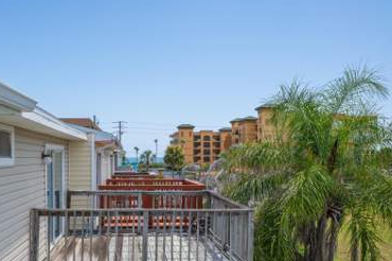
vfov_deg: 37.6
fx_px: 381
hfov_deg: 54.2
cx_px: 163
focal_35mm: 35
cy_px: 163
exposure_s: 1/320
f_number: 8
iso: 125
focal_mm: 18
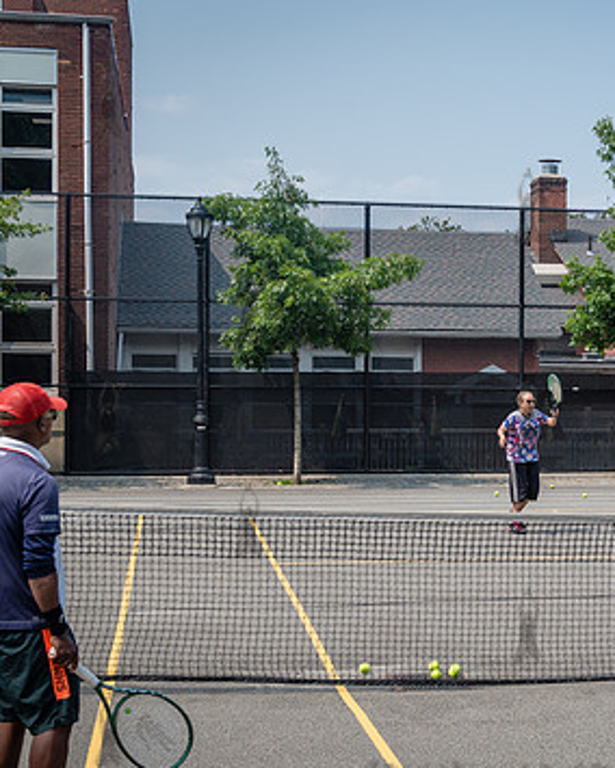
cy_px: 414
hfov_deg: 21.5
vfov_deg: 27.1
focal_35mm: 70
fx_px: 1593
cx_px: 526
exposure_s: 1/1600
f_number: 4.5
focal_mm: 44
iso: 200
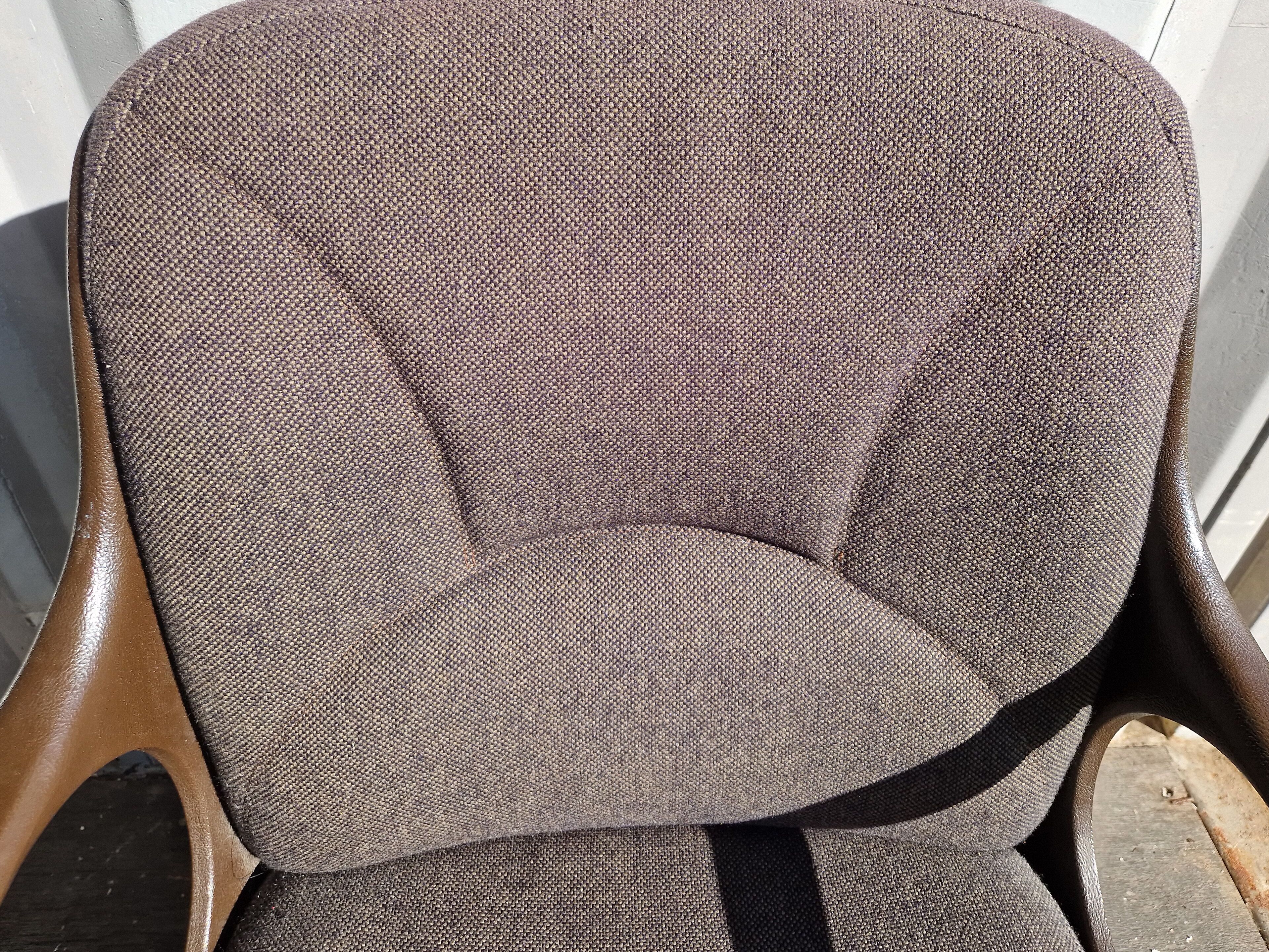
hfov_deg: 71.6
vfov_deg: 56.8
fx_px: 880
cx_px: 641
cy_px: 467
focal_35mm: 24
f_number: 1.8
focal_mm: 5.4
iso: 50
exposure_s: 1/558
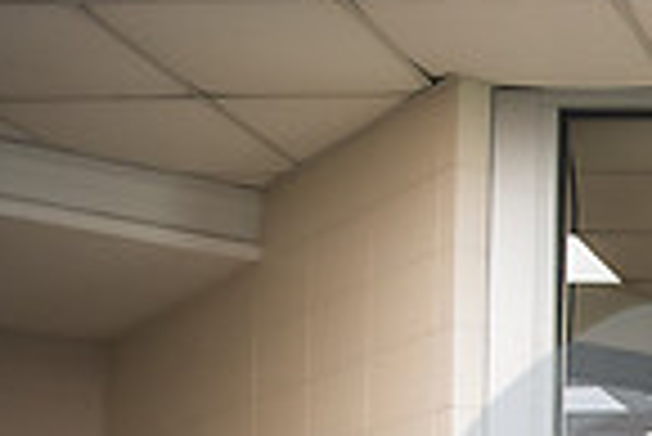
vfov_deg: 13.2
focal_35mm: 97
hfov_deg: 17.7
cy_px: 703
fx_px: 1759
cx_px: 1102
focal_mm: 24
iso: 500
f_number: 2.8
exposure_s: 1/160
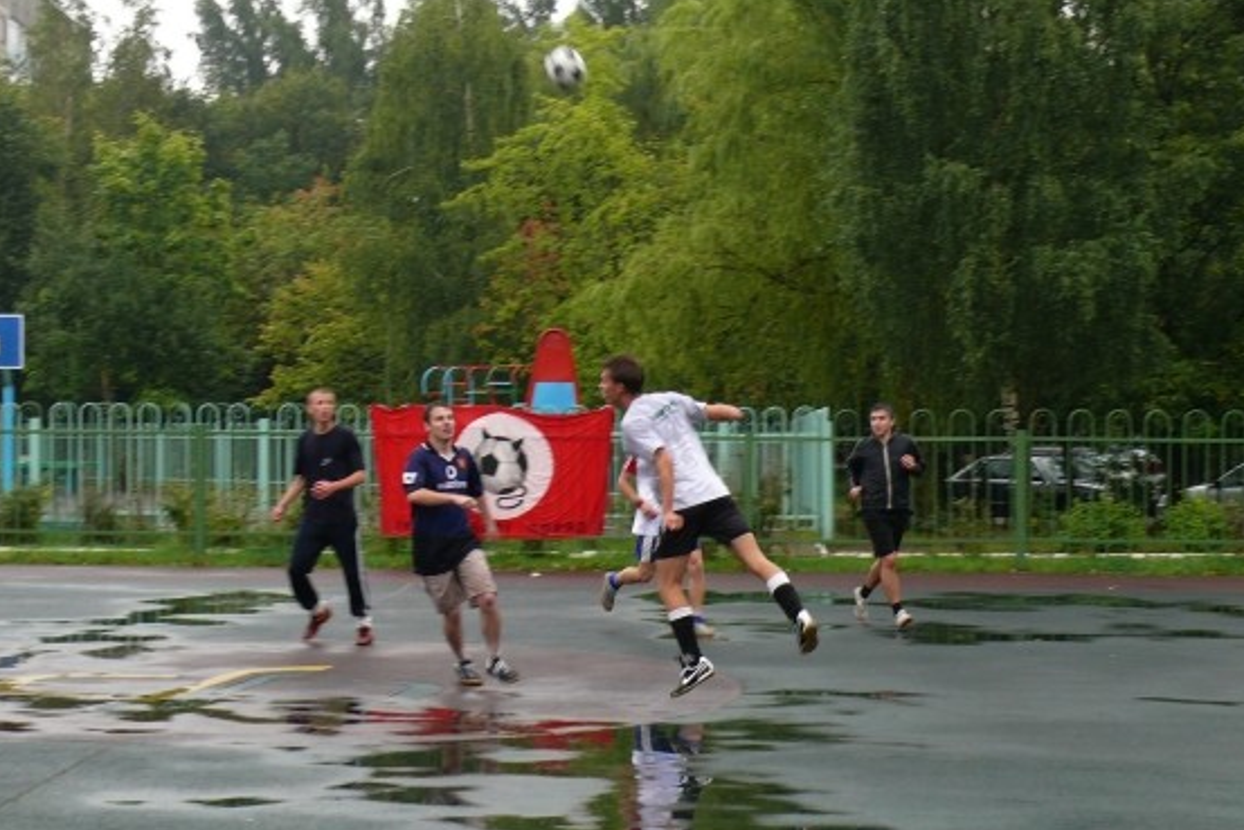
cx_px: 623
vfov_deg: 17.3
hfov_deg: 25.7
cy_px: 459
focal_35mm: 79
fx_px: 2730
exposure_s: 1/100
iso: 100
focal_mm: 11.3
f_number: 3.6
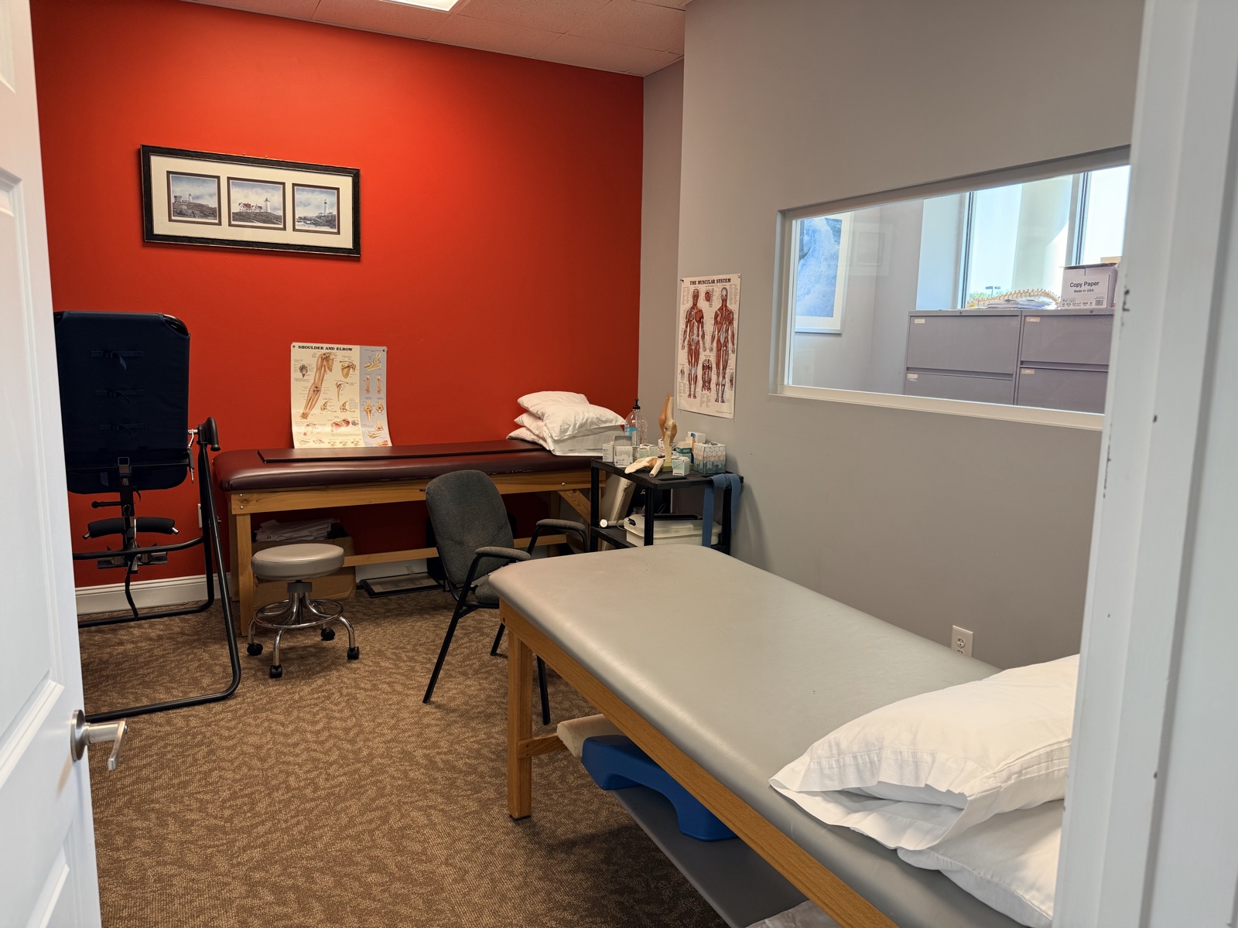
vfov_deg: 56.8
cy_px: 464
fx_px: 858
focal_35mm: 24
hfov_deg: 71.6
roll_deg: -1.3
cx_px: 619
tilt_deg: -7.5
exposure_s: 1/66
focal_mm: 6.76
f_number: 1.78
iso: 64
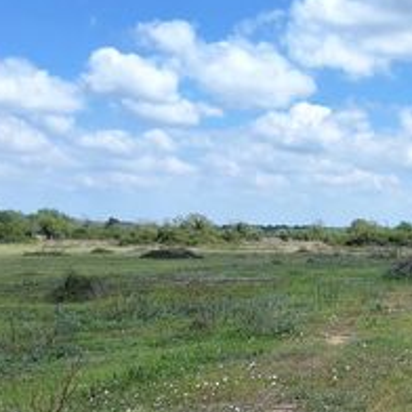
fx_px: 848
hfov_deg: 25.4
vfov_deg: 26.4
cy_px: 369
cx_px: 446
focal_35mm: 63
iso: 32
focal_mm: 2.91
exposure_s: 1/1592
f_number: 1.9
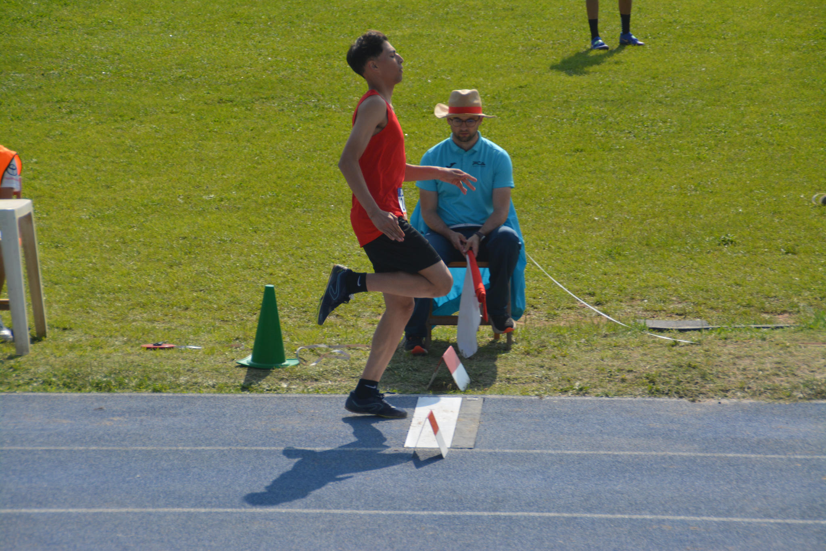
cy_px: 276
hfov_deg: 10.2
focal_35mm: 202
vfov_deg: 6.8
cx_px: 413
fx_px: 4646
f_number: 6.3
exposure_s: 1/1600
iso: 400
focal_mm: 135
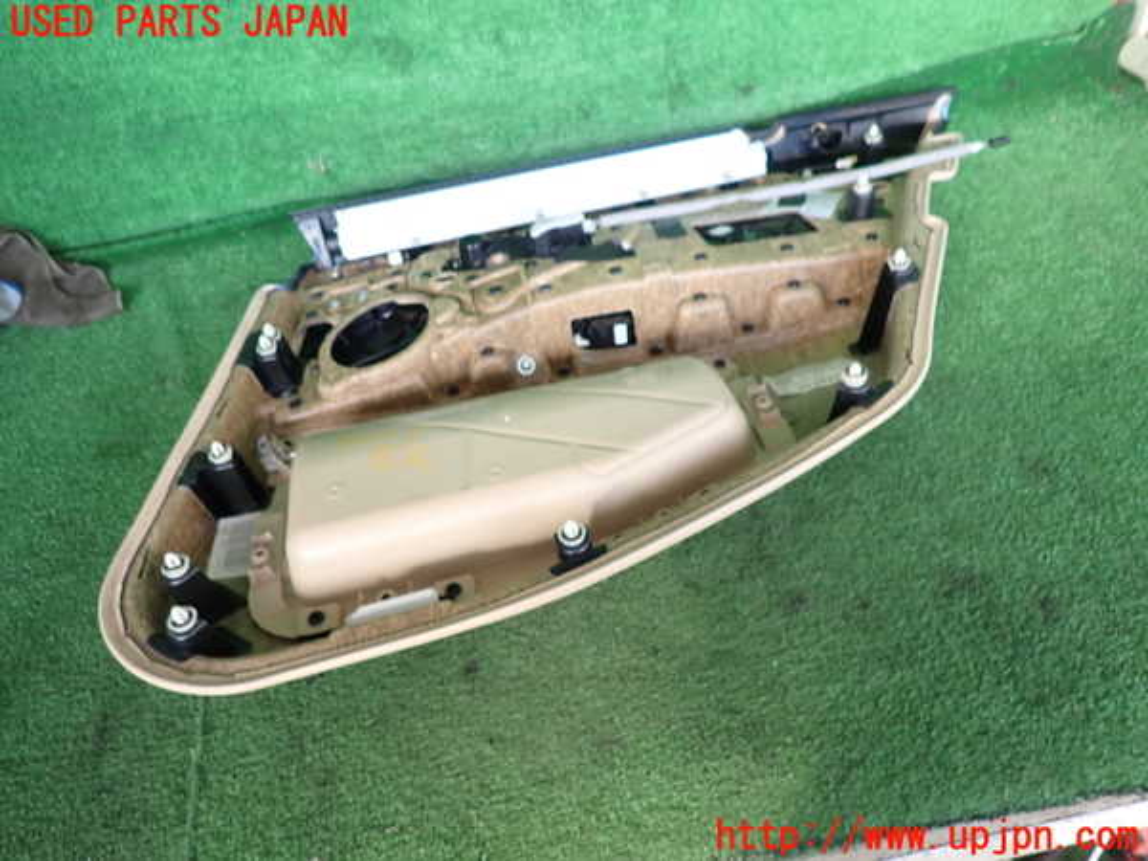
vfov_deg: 54.9
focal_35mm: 25
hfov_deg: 69.4
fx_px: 829
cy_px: 430
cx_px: 574
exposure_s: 1/60
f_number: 2
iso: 100
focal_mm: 4.5
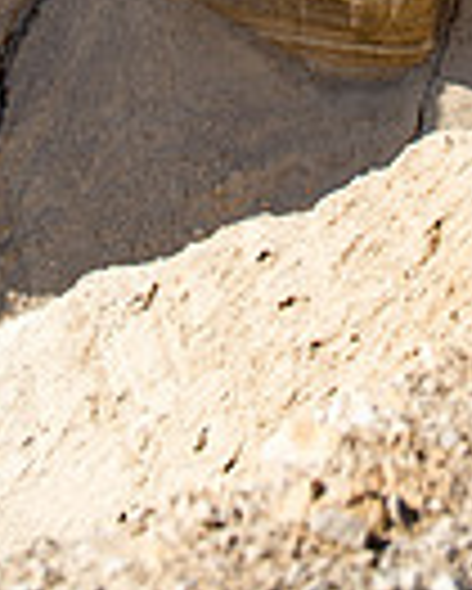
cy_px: -419
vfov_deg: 17.8
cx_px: 333
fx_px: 1570
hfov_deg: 17.0
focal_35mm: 90
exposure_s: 1/4000
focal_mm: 28
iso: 200
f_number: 2.8
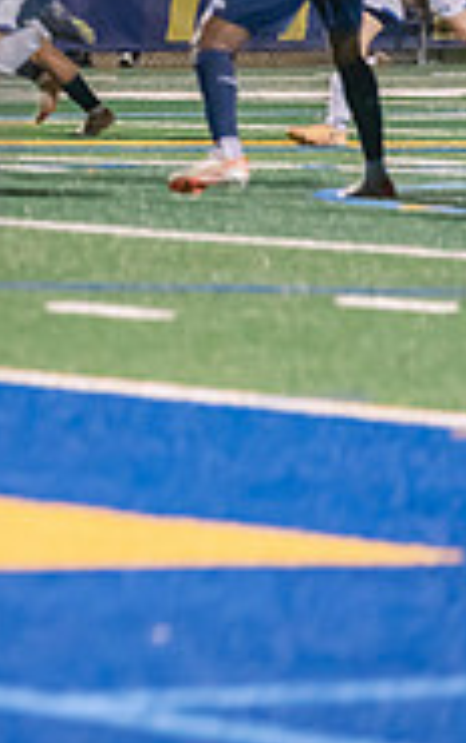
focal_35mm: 559
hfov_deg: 2.3
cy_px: -14
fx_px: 11332
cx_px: -675
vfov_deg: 3.8
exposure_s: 1/800
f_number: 2.8
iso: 3200
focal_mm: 175
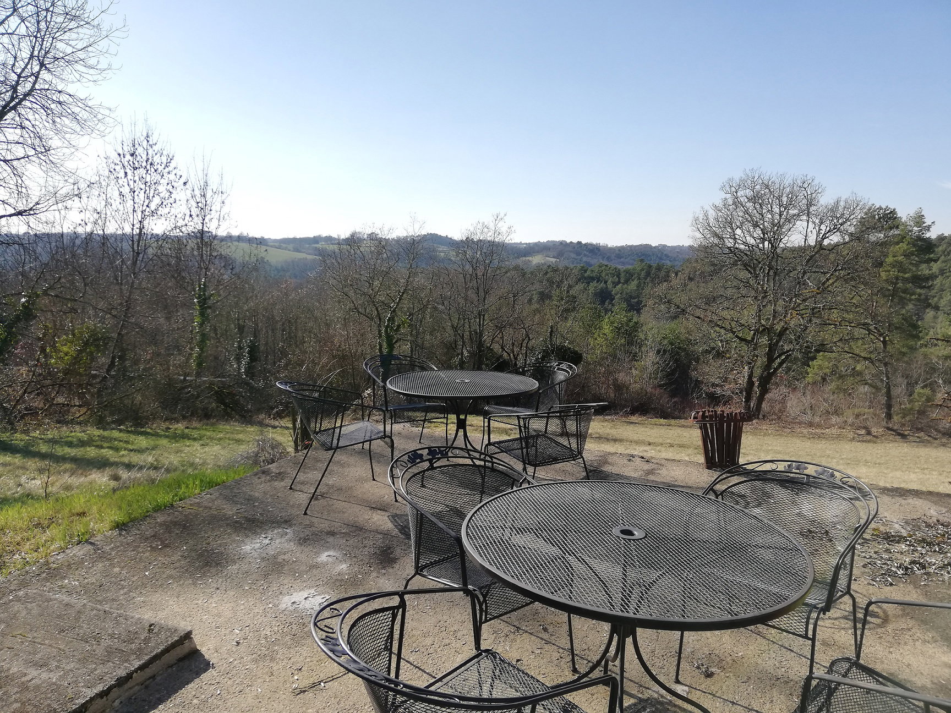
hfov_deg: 65.3
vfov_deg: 51.4
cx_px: 476
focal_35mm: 27
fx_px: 742
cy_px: 356
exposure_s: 1/550
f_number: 2.2
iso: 50
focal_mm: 3.81
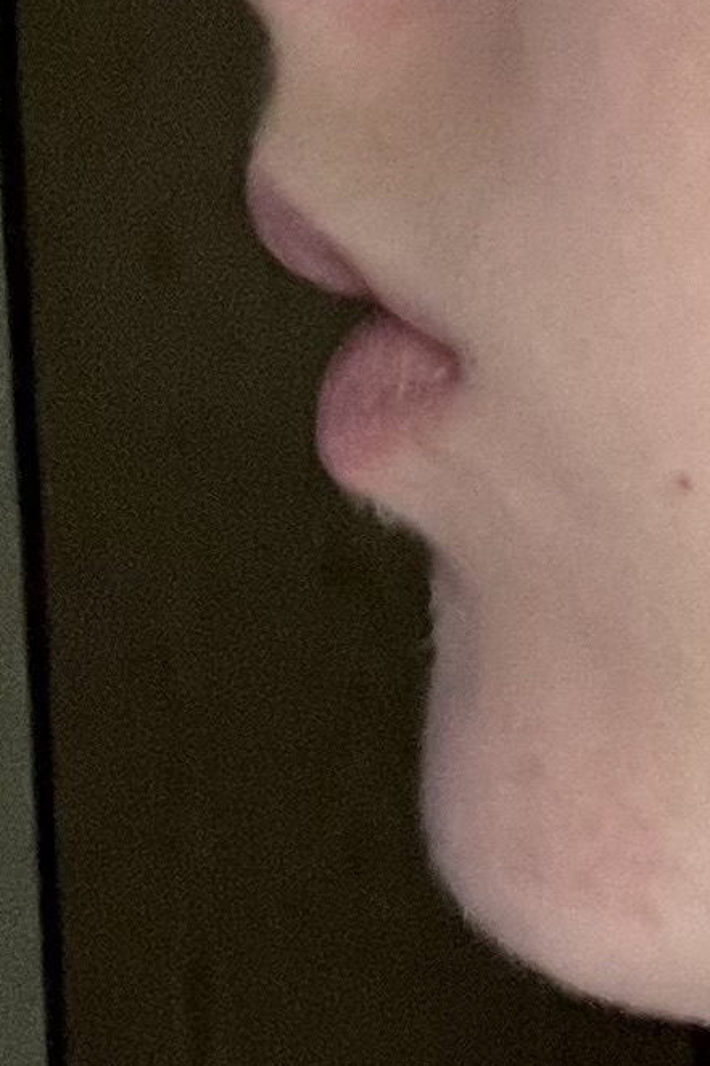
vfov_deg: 58.7
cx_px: 386
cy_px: 526
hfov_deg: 41.1
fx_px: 947
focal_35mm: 32
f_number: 2.2
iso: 400
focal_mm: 2.71
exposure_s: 1/30
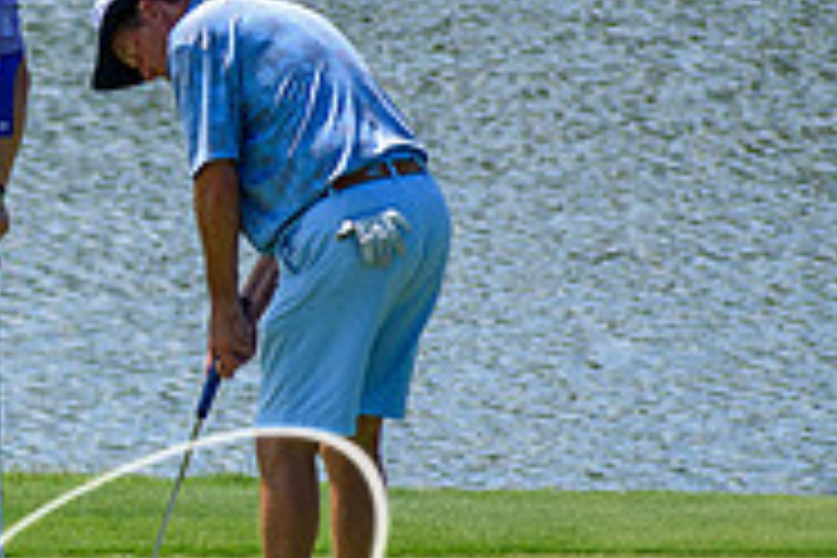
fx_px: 27131
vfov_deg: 1.2
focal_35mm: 1167
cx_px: -252
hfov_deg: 1.8
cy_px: 254
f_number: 6
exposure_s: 1/2000
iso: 360
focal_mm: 250
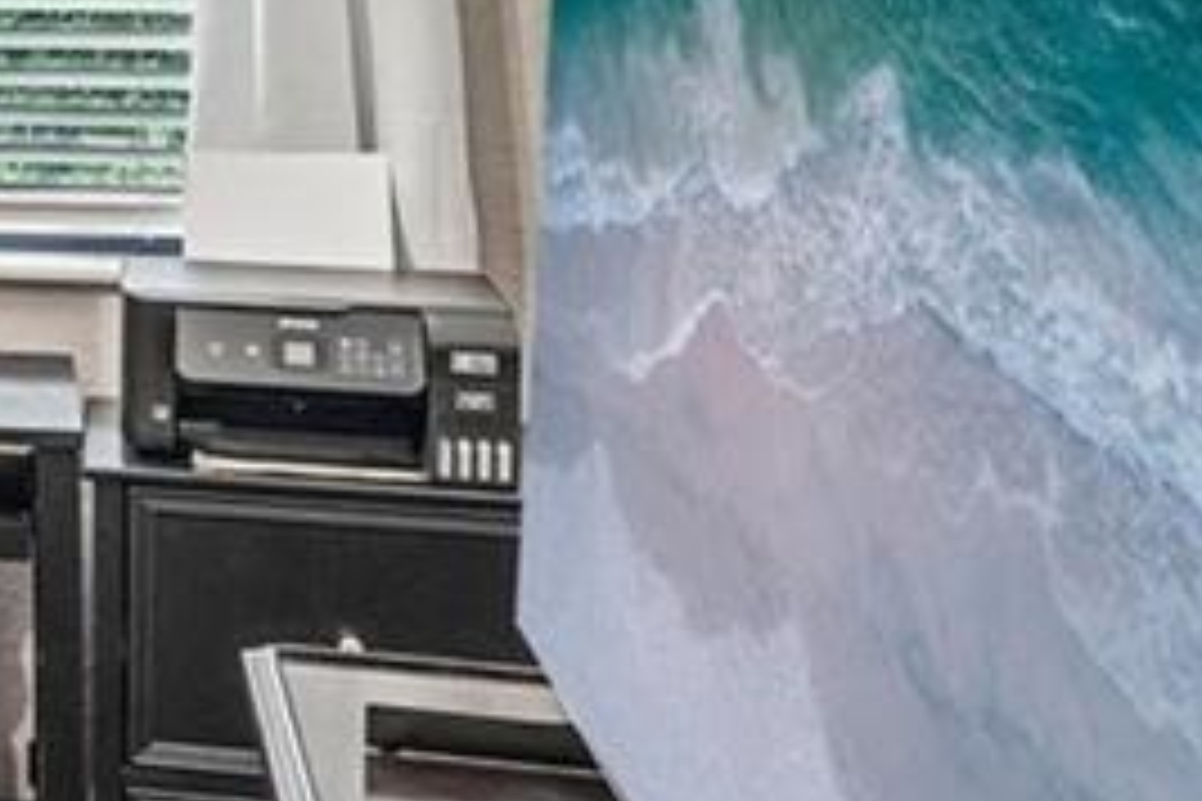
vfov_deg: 13.8
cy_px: -212
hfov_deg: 16.9
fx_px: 3205
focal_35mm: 96
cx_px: -1062
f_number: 8
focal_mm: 16
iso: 400
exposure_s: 1/3.33
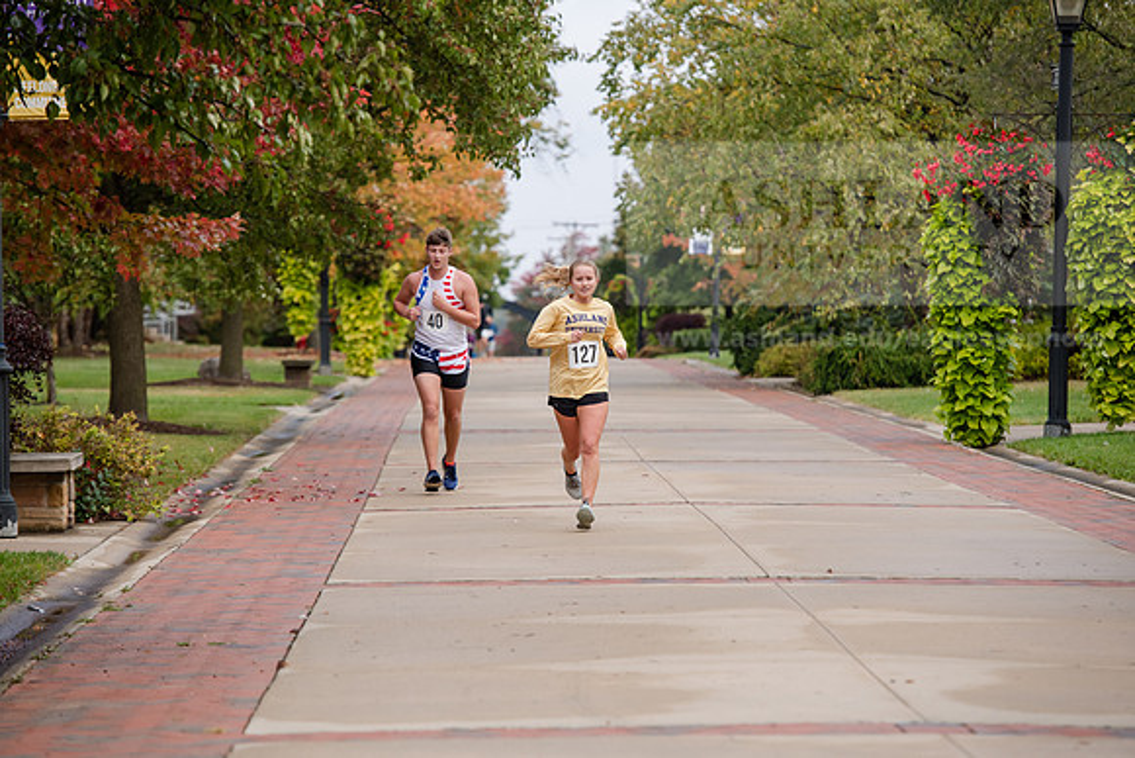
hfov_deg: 12.1
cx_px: 568
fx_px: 5361
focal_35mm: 170
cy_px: 379
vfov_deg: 8.1
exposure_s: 1/500
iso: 500
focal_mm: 170
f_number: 5
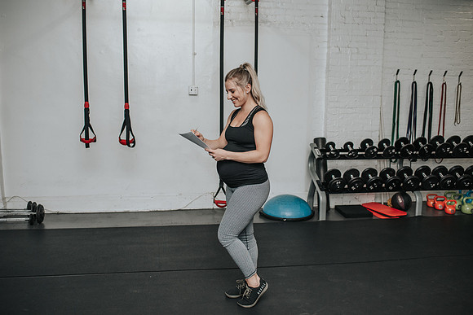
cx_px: 236
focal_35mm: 35
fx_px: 460
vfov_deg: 37.9
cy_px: 158
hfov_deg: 54.4
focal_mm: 35
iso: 800
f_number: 3.2
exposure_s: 1/200
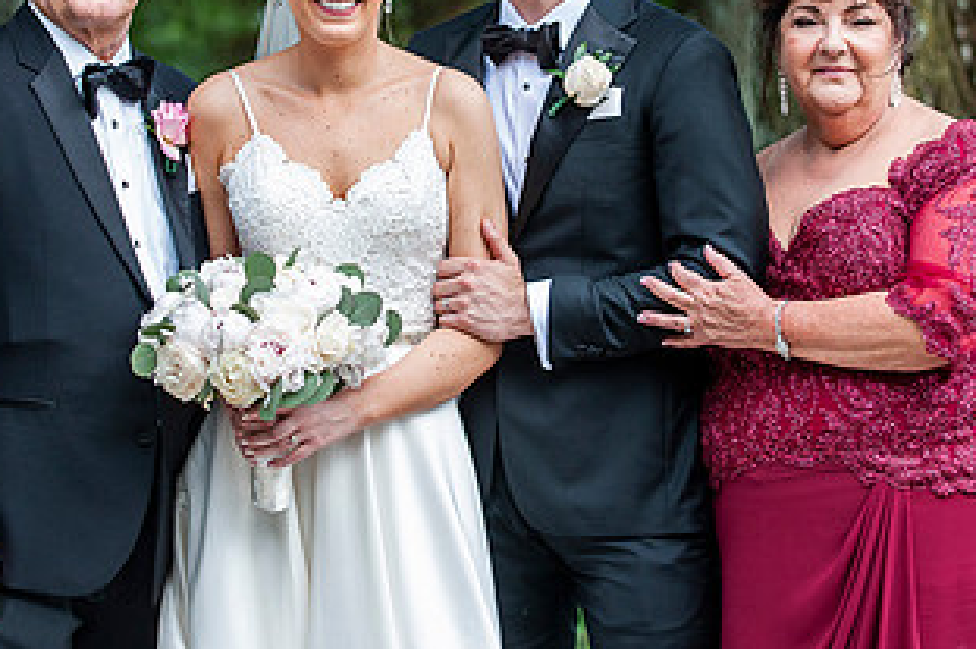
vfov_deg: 8.1
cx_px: 442
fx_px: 4606
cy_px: 135
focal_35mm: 170
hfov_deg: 12.1
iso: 640
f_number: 3.5
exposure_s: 1/1250
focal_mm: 90
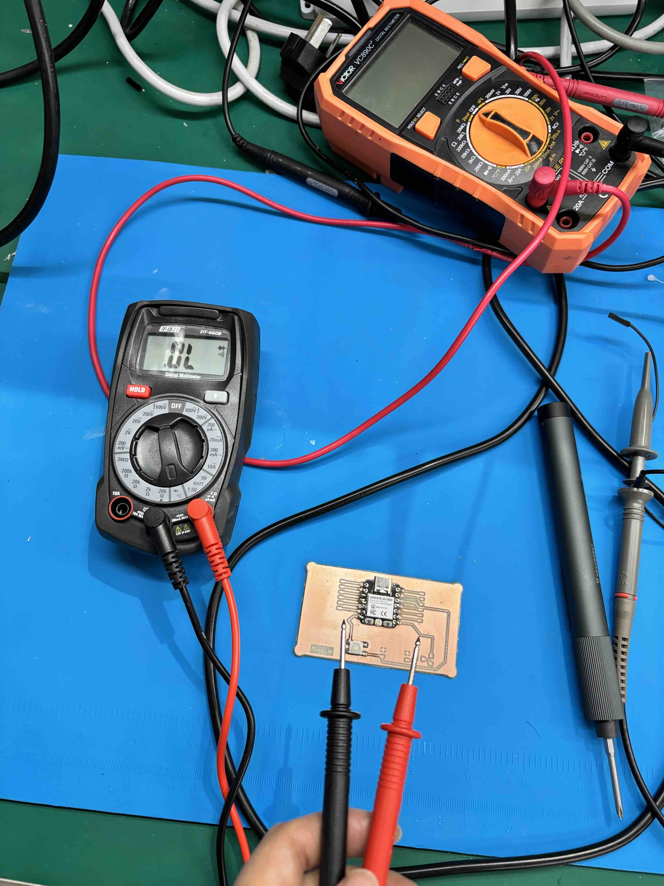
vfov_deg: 67.3
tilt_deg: -70.0
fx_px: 665
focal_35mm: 26
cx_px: 332
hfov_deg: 53.1
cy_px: 443
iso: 160
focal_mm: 5.96
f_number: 1.6
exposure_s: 1/50
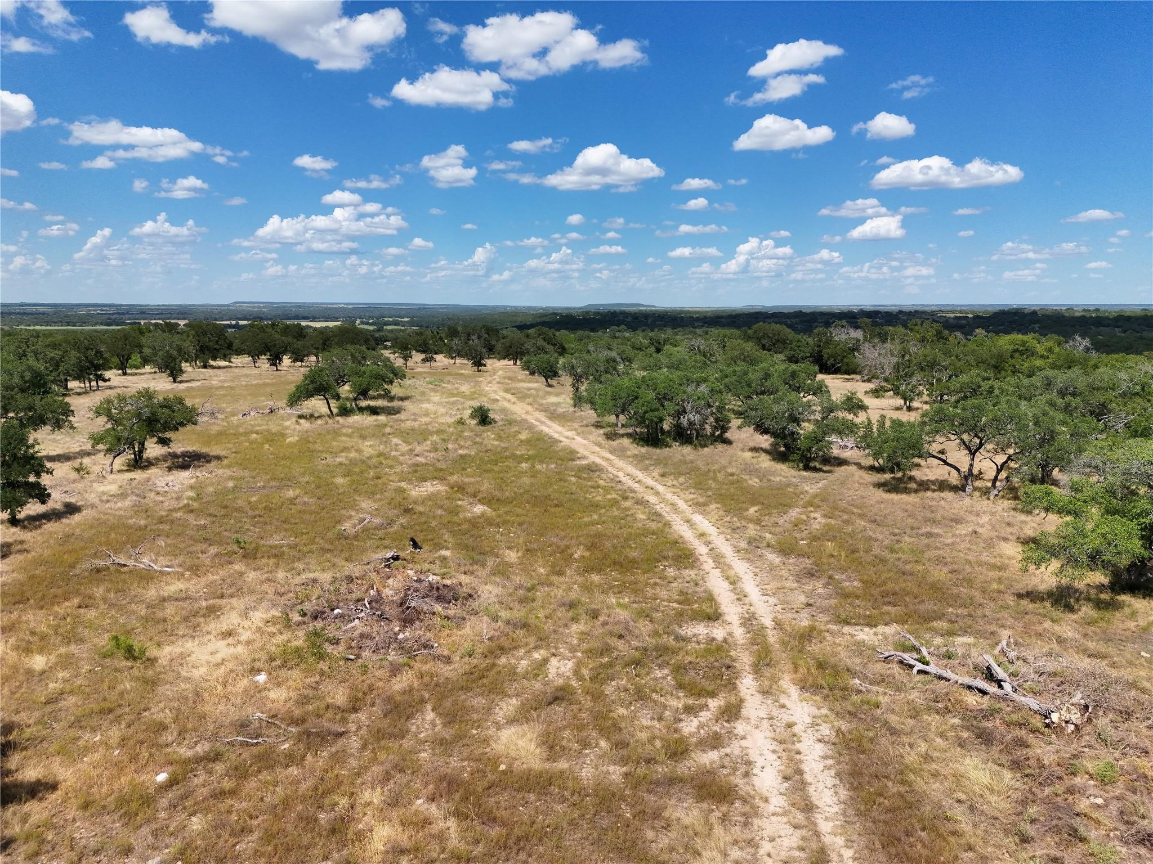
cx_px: 576
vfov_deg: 56.8
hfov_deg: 71.6
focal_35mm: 24
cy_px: 432
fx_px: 799
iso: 120
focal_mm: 6.72
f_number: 1.7
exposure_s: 1/4000
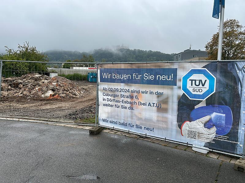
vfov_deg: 53.1
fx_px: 184
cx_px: 122
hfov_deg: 67.3
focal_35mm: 26
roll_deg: -0.8
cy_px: 92
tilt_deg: -4.3
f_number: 1.5
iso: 50
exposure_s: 1/1124
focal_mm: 5.7
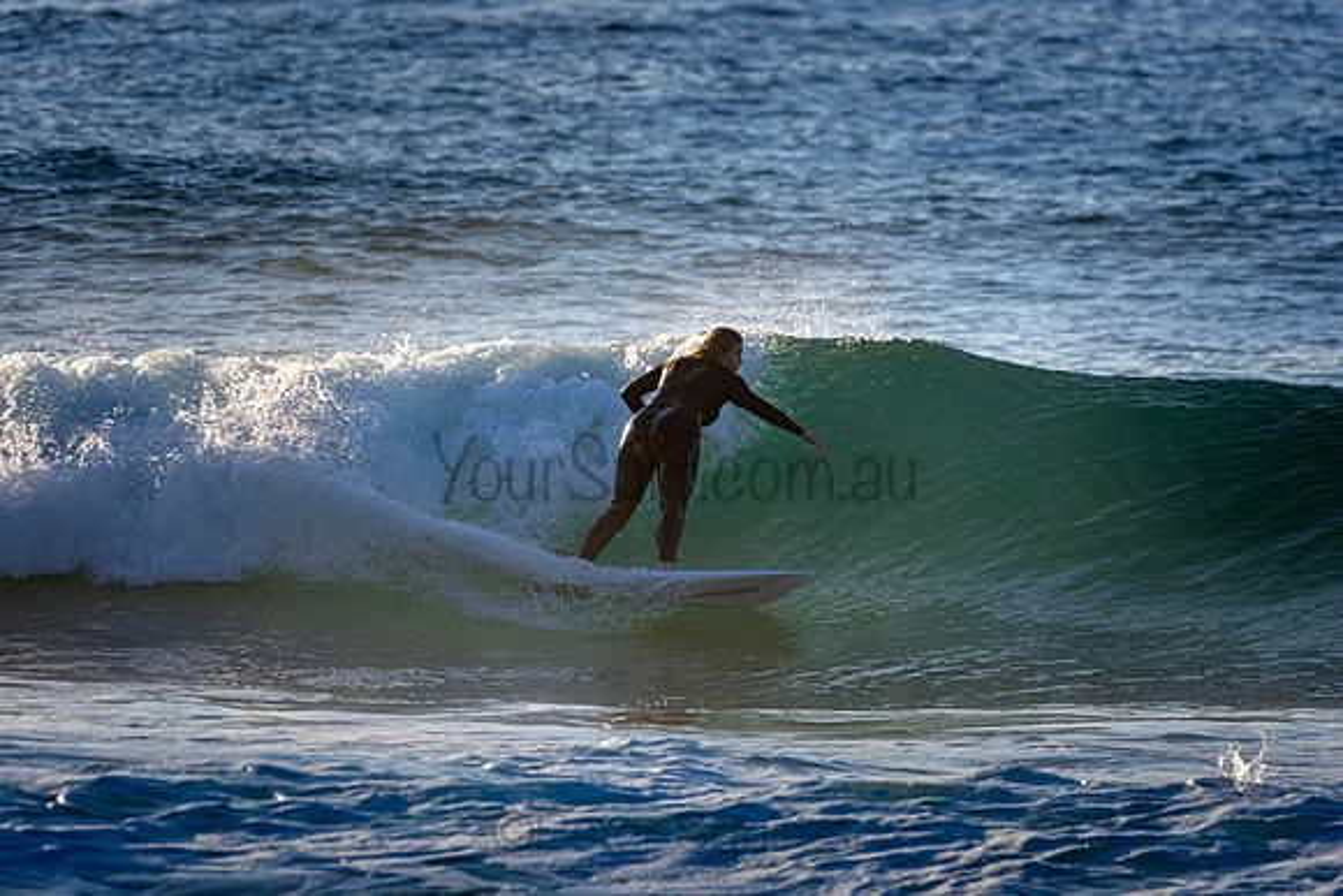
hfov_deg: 2.7
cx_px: 672
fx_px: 27984
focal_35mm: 750
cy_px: 448
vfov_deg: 1.8
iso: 125
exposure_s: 1/500
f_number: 6.3
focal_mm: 500
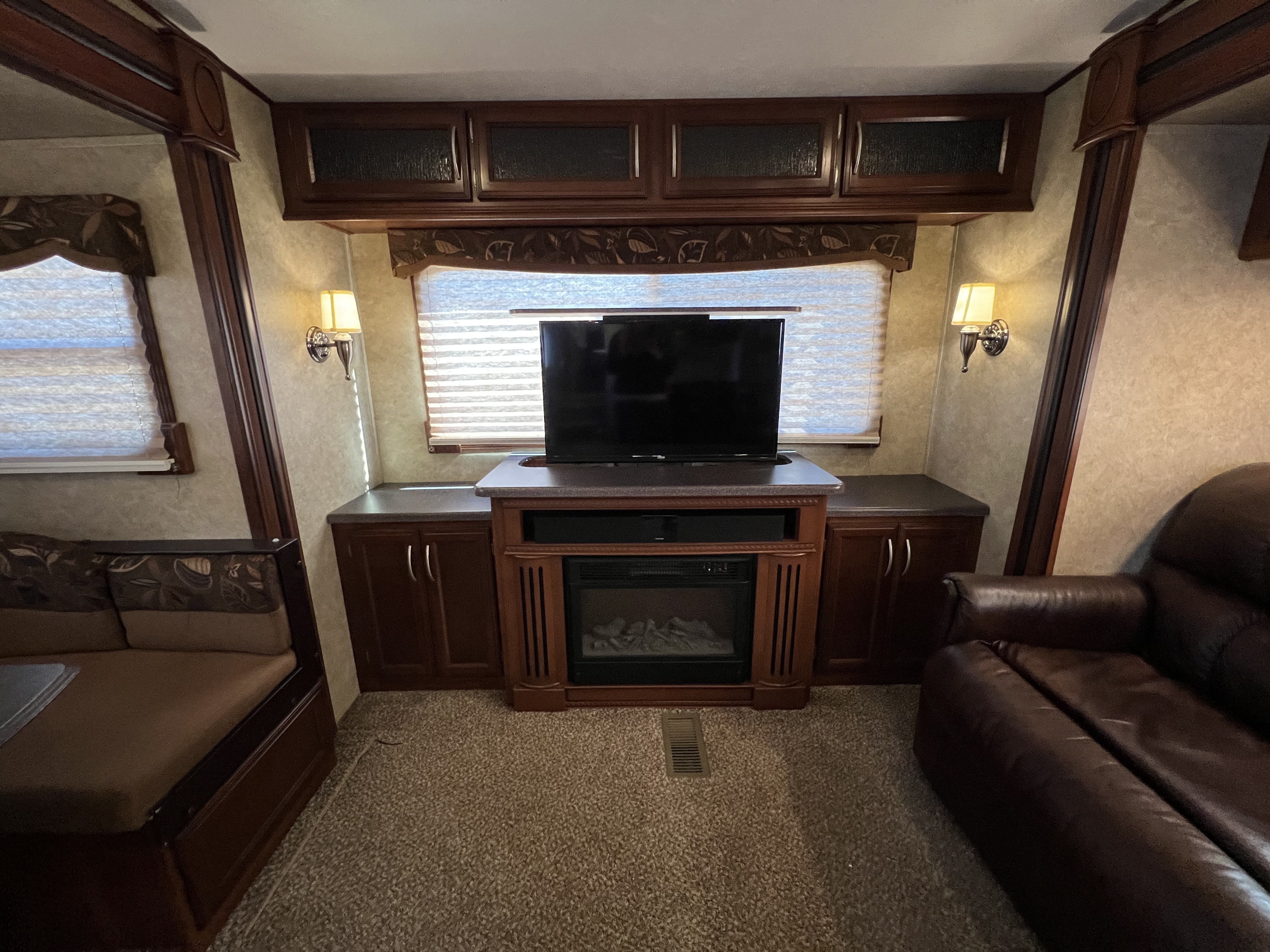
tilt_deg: -15.5
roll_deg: +0.6
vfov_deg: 89.9
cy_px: 476
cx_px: 635
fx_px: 477
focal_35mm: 13
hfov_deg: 106.2
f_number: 1.8
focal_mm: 1.57
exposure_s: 1/60
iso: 500
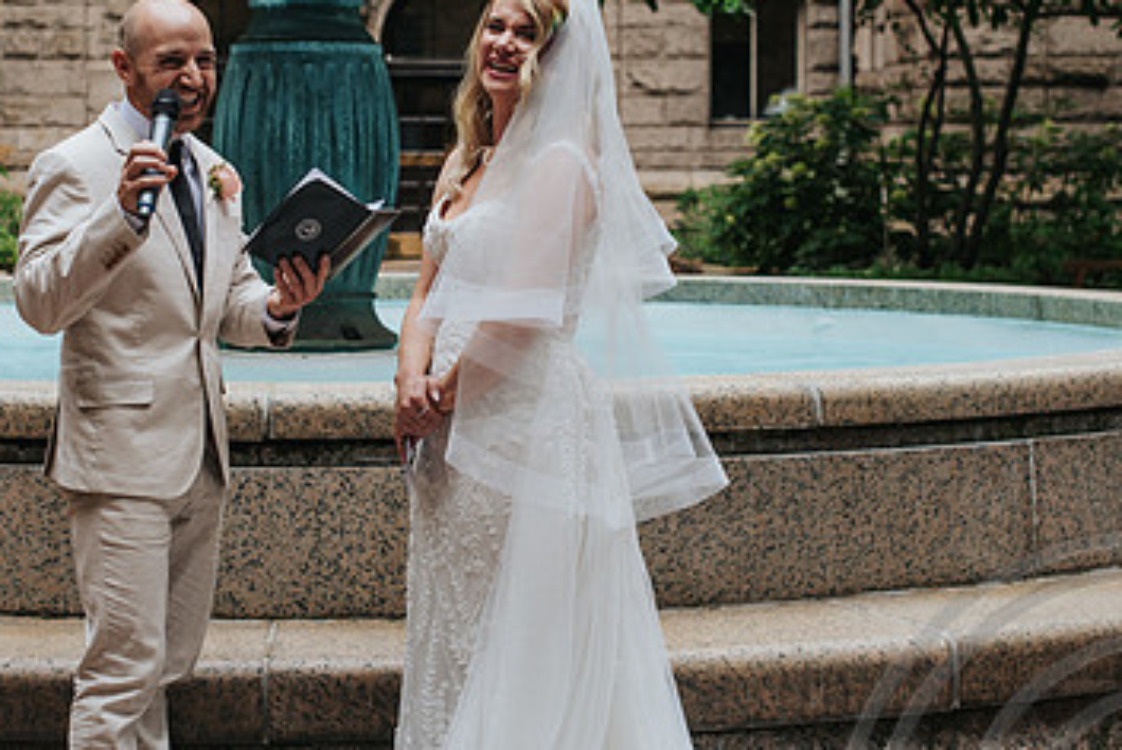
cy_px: 222
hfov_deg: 22.1
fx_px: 2870
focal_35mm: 92
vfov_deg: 14.9
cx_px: 452
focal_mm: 50
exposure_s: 1/400
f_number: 4
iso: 320
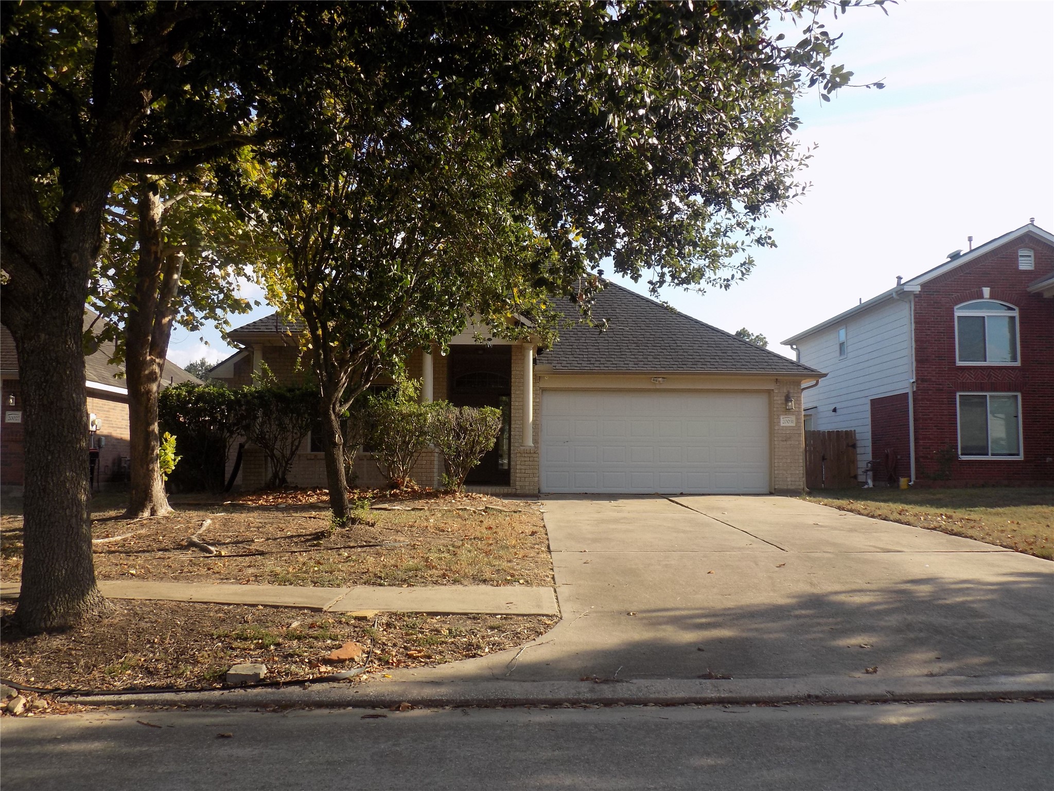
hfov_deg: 60.0
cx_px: 527
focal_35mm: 30
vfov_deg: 46.8
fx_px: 913
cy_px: 396
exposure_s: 1/500
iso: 80
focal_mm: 5.3
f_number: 3.3
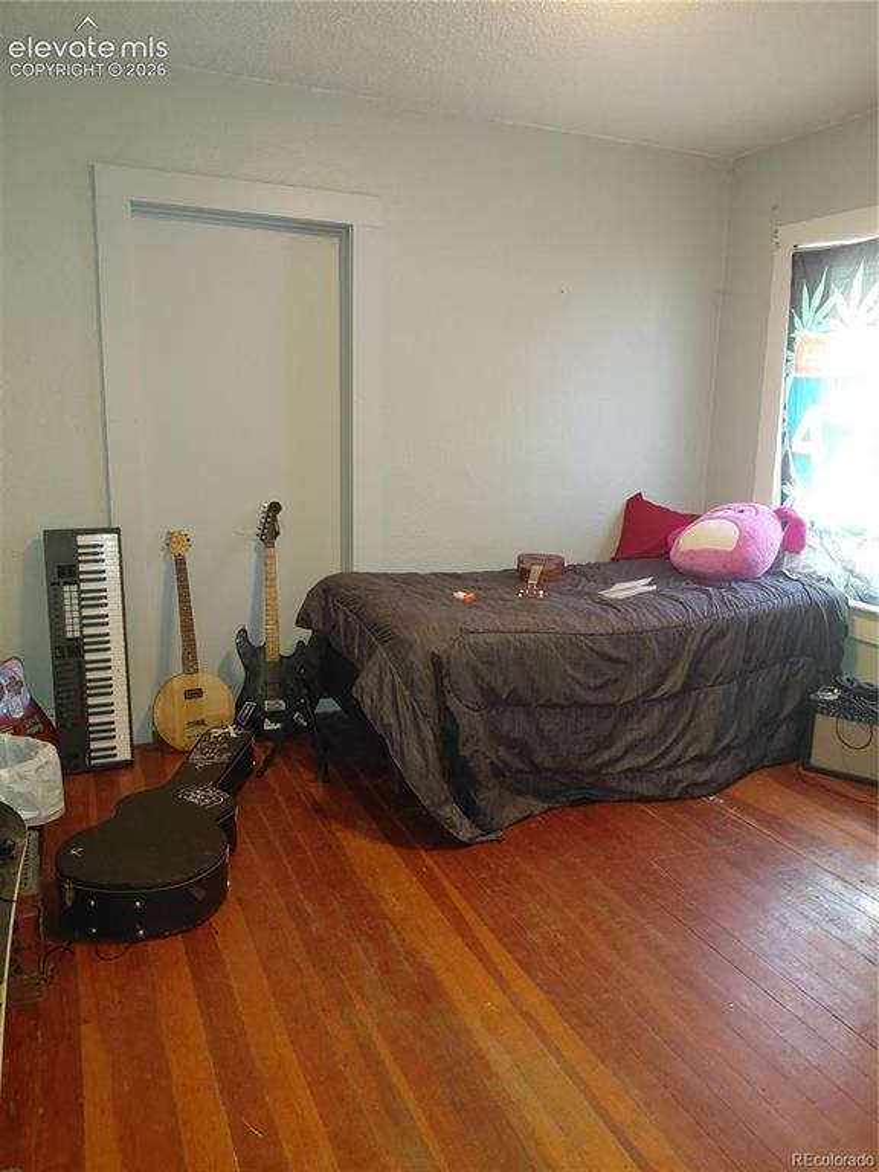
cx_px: 440
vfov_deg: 69.4
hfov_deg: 54.9
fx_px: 846
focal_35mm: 25
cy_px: 586
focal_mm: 4.69
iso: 320
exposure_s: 1/30
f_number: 1.8
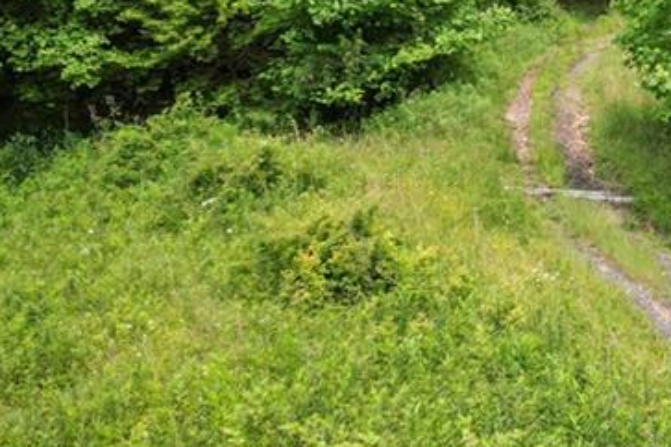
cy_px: 63
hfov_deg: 29.9
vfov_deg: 21.5
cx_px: 693
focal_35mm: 62
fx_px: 1156
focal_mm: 8.38
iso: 390
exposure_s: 1/30
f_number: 2.8
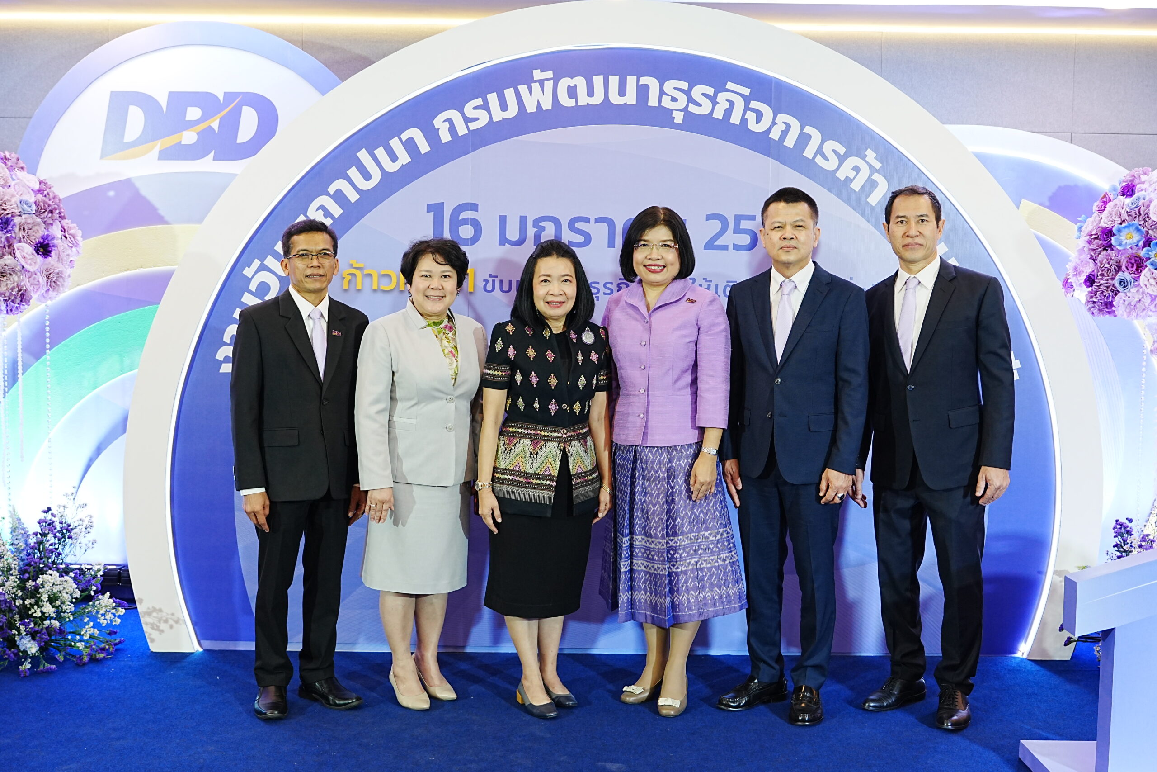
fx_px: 1286
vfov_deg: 33.4
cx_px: 578
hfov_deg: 48.5
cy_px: 386
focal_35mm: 40
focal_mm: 40
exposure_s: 1/125
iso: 1250
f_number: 4
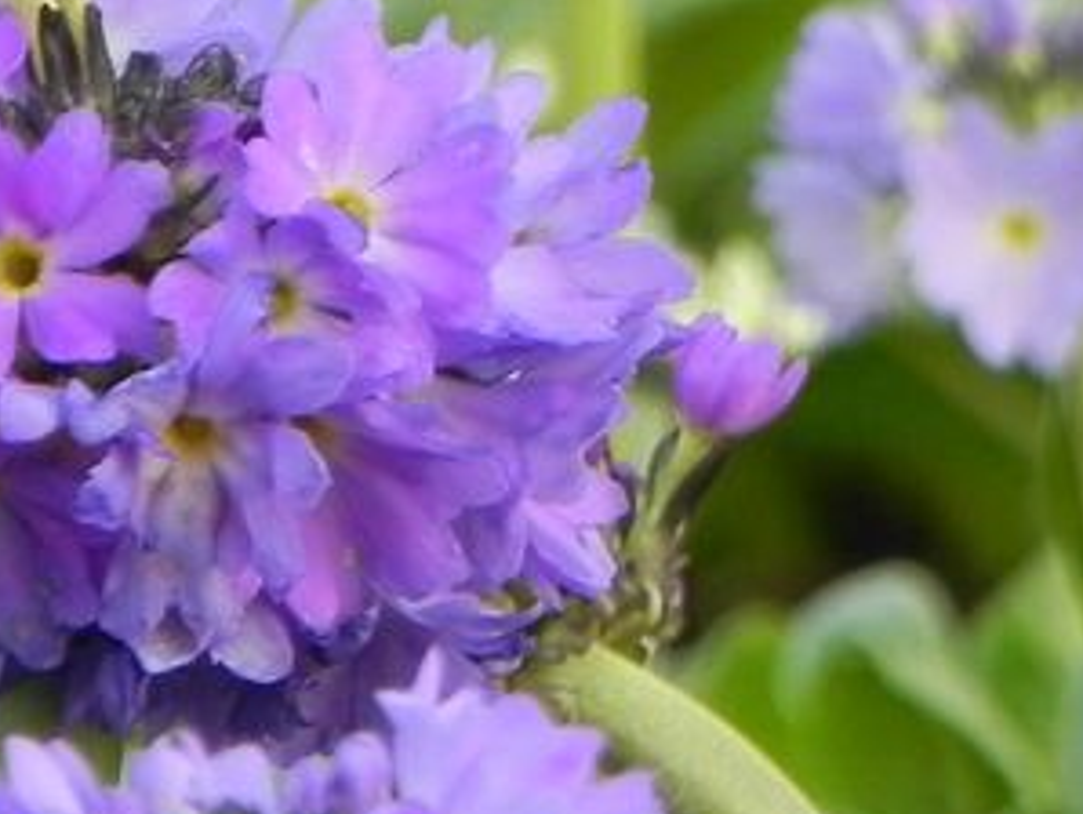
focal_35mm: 1348
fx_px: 42208
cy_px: 403
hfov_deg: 1.5
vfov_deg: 1.1
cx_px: 1721
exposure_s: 1/160
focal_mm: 67.2
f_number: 5
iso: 160
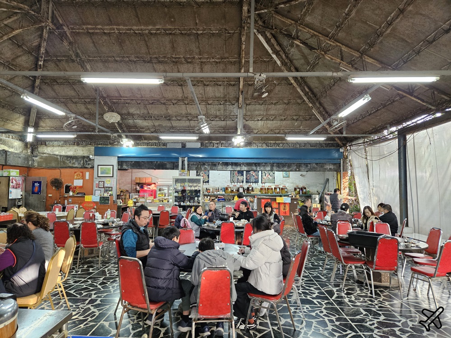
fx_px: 300
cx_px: 226
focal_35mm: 23
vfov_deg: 58.9
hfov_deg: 73.9
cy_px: 169
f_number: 1.8
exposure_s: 1/120
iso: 640
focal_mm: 5.4
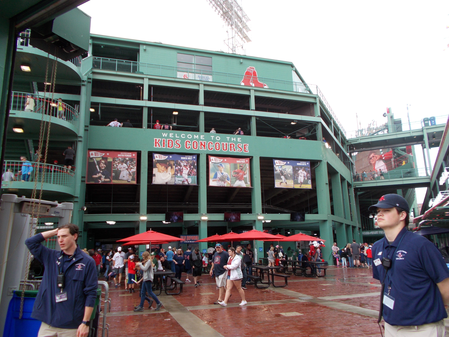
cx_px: 224
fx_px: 337
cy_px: 168
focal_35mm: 26
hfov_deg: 67.3
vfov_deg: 53.1
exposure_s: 1/200
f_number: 3.2
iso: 80
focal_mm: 4.6
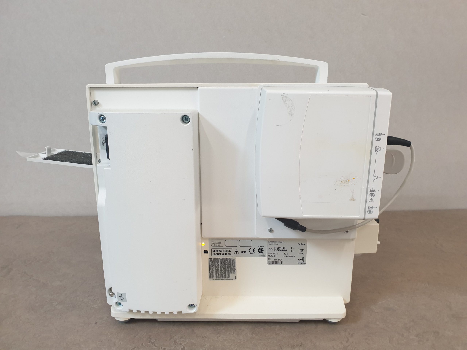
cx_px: 234
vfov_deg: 53.1
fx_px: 351
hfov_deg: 67.3
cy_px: 175
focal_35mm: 26
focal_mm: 4.3
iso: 320
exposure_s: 1/50
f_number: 2.4
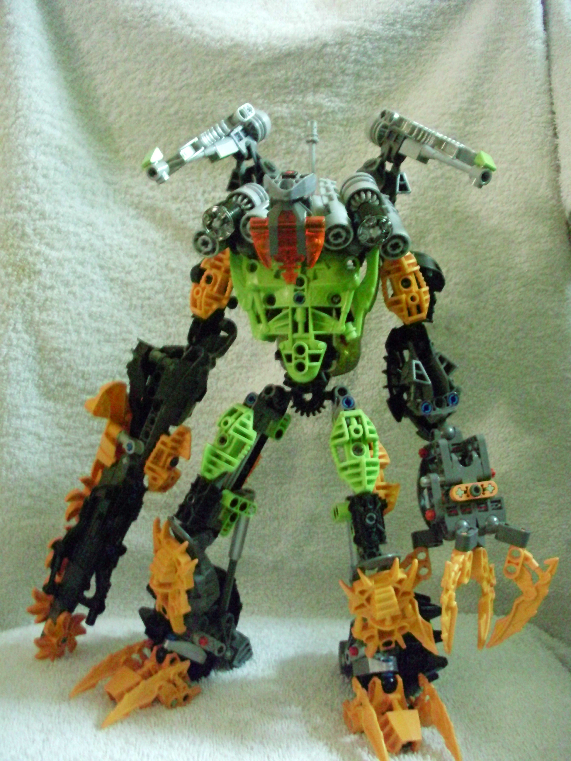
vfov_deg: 49.0
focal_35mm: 38
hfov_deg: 37.7
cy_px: 380
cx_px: 286
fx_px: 836
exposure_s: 1/10
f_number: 3.1
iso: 1600
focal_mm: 6.3
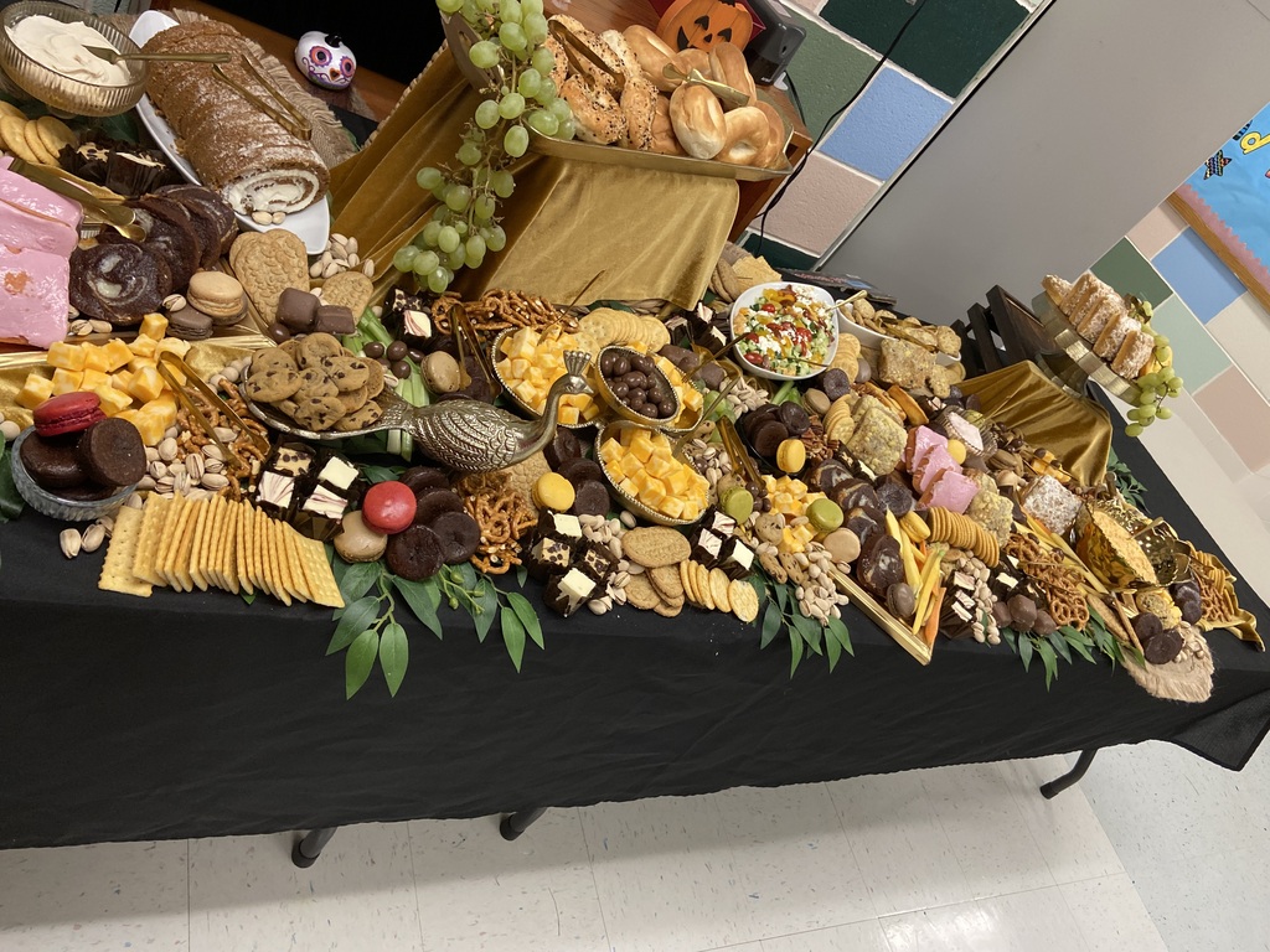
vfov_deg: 53.1
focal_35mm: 26
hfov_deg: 67.3
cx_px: 635
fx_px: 954
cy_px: 476
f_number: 1.8
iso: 200
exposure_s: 1/60
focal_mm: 4.25
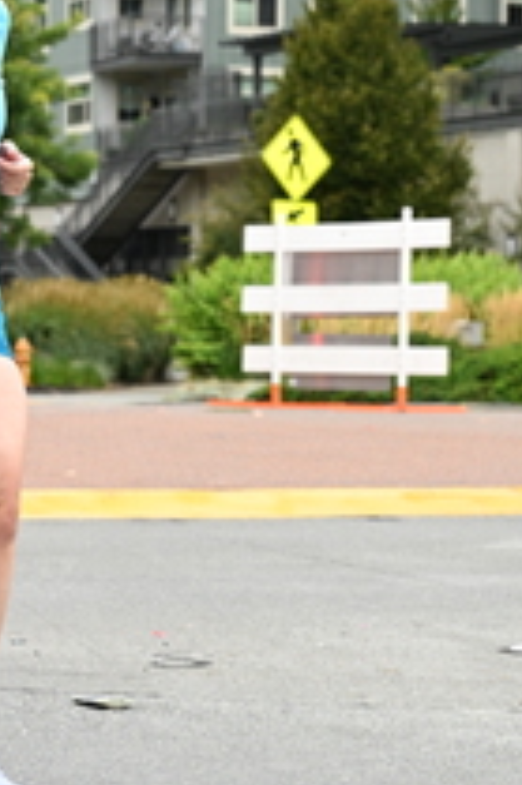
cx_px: -47
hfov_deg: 9.1
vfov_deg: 13.7
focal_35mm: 150
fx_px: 3268
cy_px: 214
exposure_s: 1/800
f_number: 4
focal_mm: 57
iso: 1600
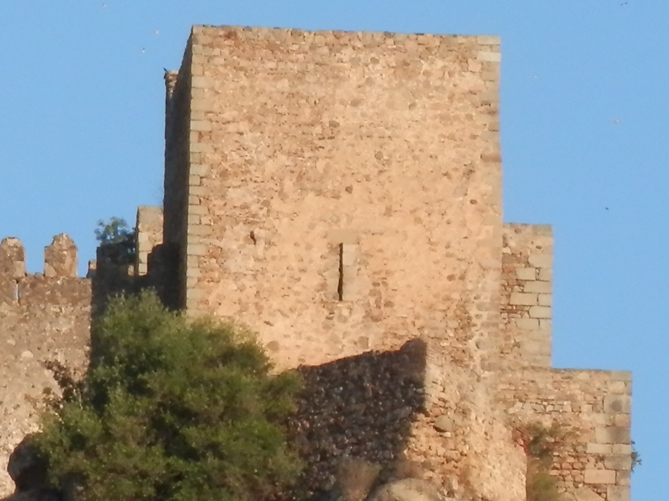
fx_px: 16984
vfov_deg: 1.7
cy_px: 473
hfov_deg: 2.3
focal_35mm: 879
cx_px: -88
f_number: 6.1
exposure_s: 1/200
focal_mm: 40.2
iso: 100
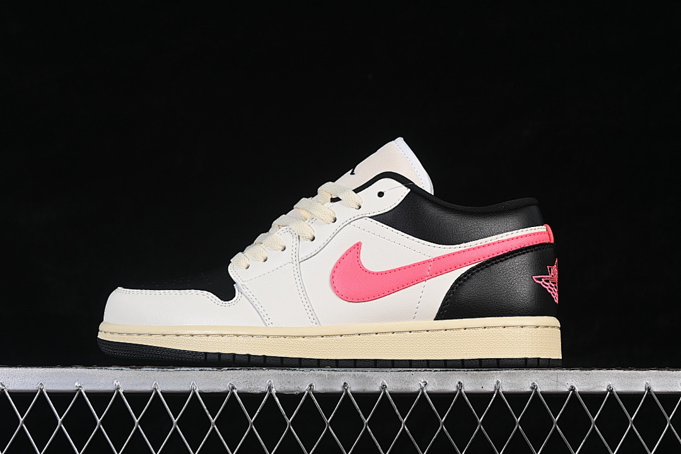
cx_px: 340
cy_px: 227
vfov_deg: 18.2
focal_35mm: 75
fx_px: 1419
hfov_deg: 27.0
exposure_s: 1/80
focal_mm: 50
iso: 160
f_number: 8
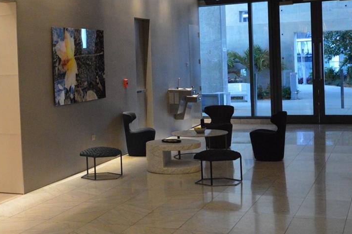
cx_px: 18
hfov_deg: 28.6
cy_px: 95
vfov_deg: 20.3
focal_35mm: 67
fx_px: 654
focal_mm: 20
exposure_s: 1/500
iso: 2200
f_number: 3.5
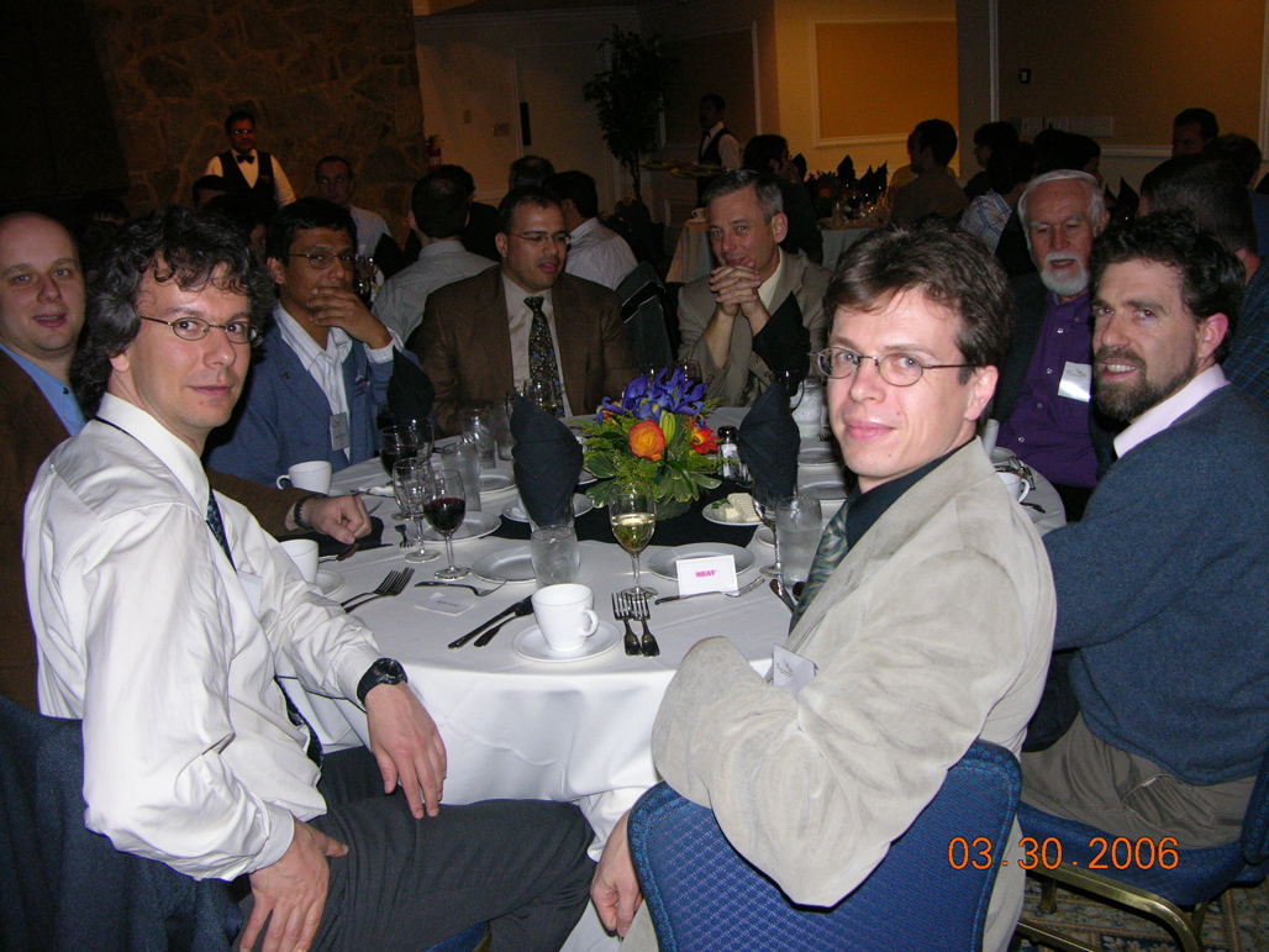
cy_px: 476
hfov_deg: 52.6
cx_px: 634
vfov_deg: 40.7
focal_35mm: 35
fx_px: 1283
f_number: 2.8
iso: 200
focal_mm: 9
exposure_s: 1/60.1
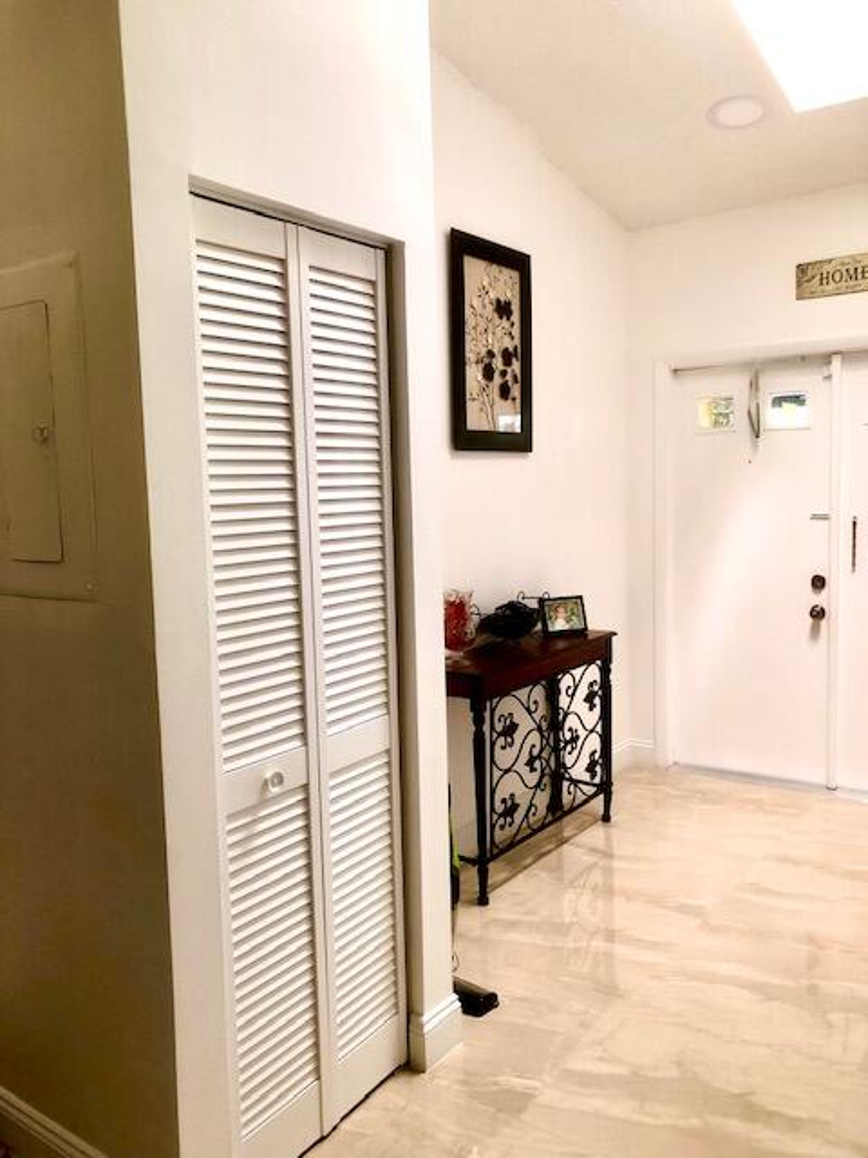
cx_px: 434
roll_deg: +1.6
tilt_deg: -5.2
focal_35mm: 28
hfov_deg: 49.7
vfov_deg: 63.4
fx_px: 936
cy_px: 579
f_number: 1.8
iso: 40
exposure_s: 1/24
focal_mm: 3.99
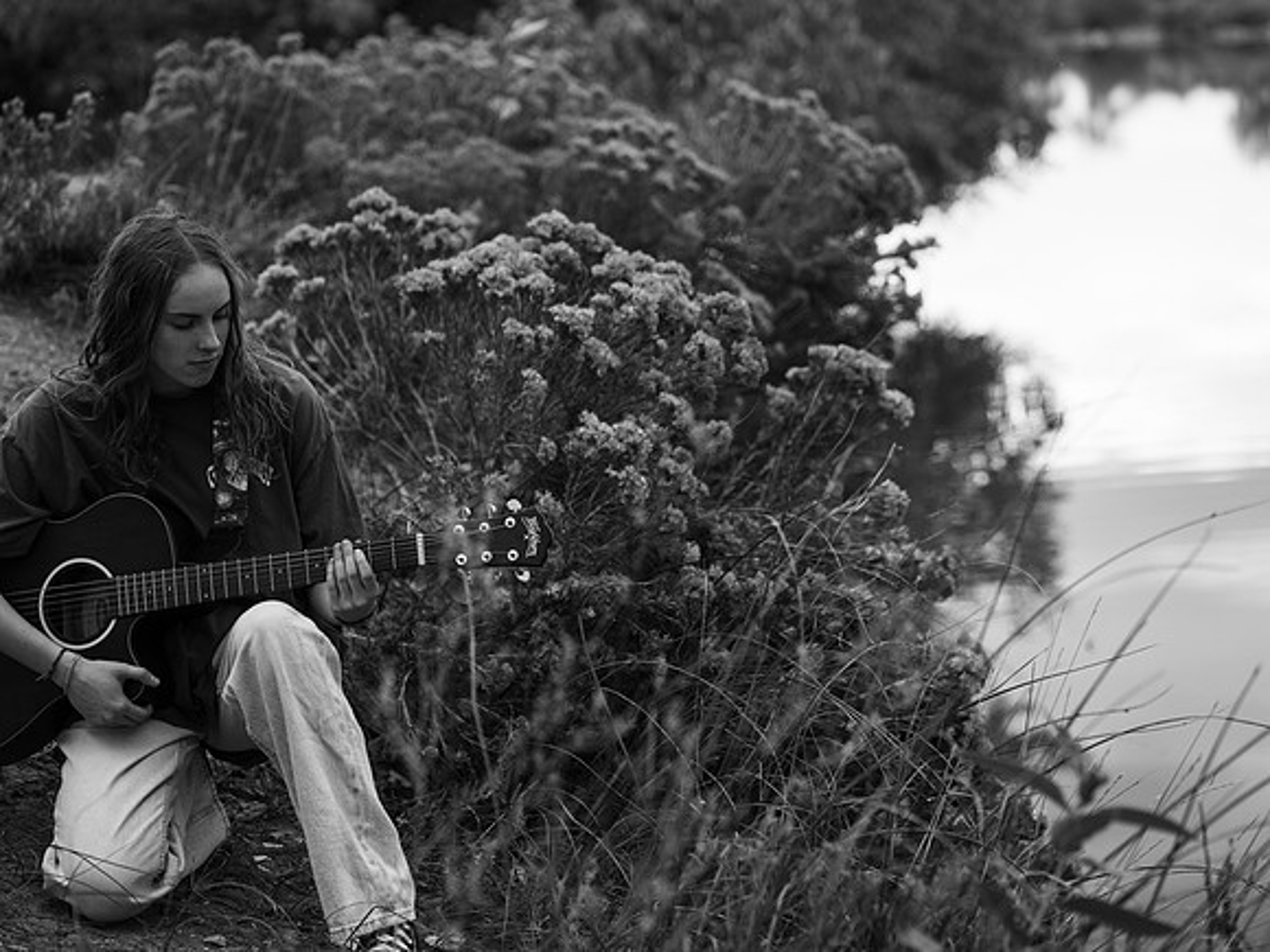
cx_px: 635
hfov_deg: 21.3
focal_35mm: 92
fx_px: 3375
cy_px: 476
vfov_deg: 16.1
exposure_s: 1/250
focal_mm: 85
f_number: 3.2
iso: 800
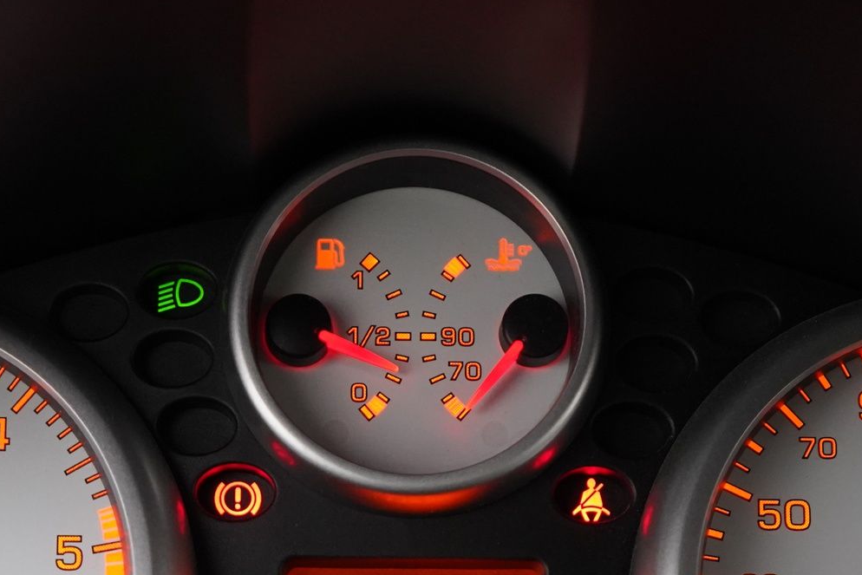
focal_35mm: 78
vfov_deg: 16.9
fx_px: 1868
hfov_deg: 26.0
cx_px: 409
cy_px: 660
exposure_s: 1/60
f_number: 3.5
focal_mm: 31
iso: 3200
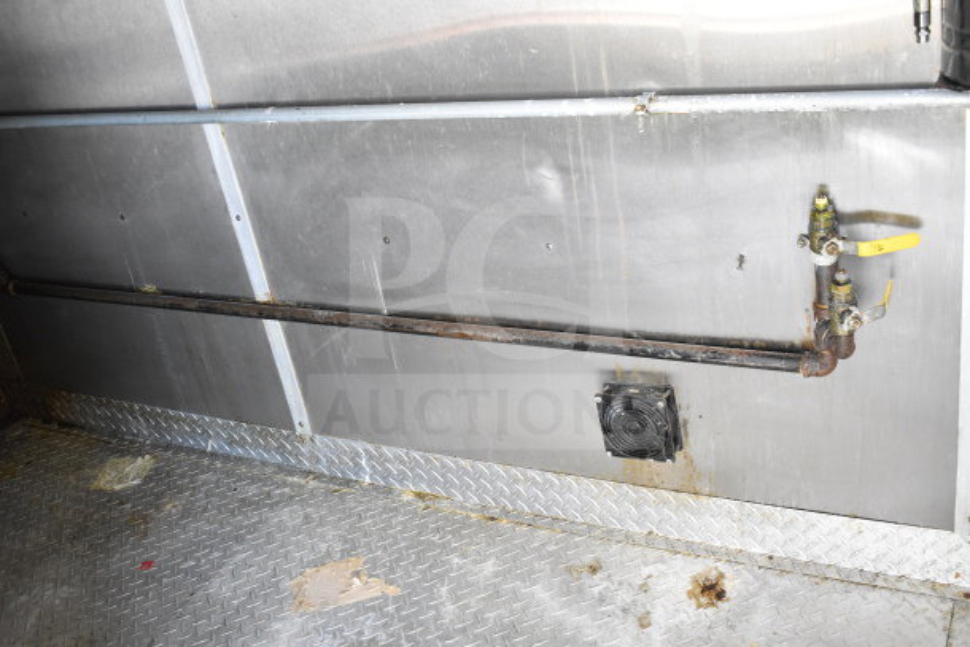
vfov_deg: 35.5
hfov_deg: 51.3
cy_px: 324
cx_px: 485
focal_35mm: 38
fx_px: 1011
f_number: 4
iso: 2200
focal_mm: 25
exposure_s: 1/40
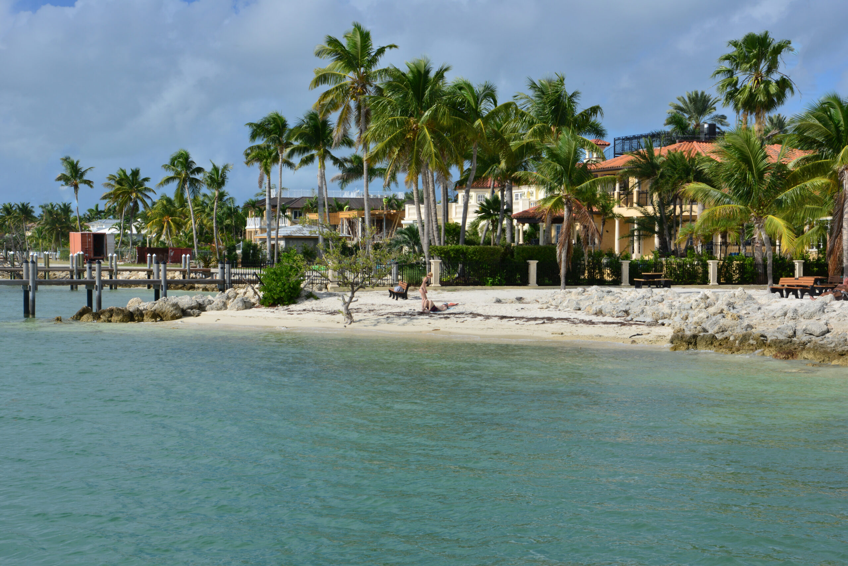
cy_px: 283
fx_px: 1461
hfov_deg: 32.4
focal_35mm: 62
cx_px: 424
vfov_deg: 21.9
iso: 250
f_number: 22
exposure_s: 1/200
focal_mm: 62
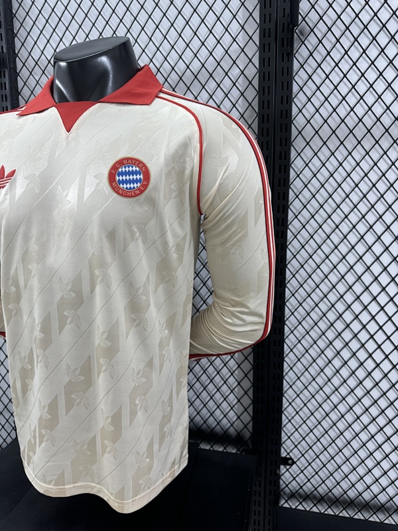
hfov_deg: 56.8
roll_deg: +1.3
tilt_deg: -9.1
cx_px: 199
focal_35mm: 24
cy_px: 266
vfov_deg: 71.6
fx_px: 368
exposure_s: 1/100
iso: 125
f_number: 1.78
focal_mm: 6.76
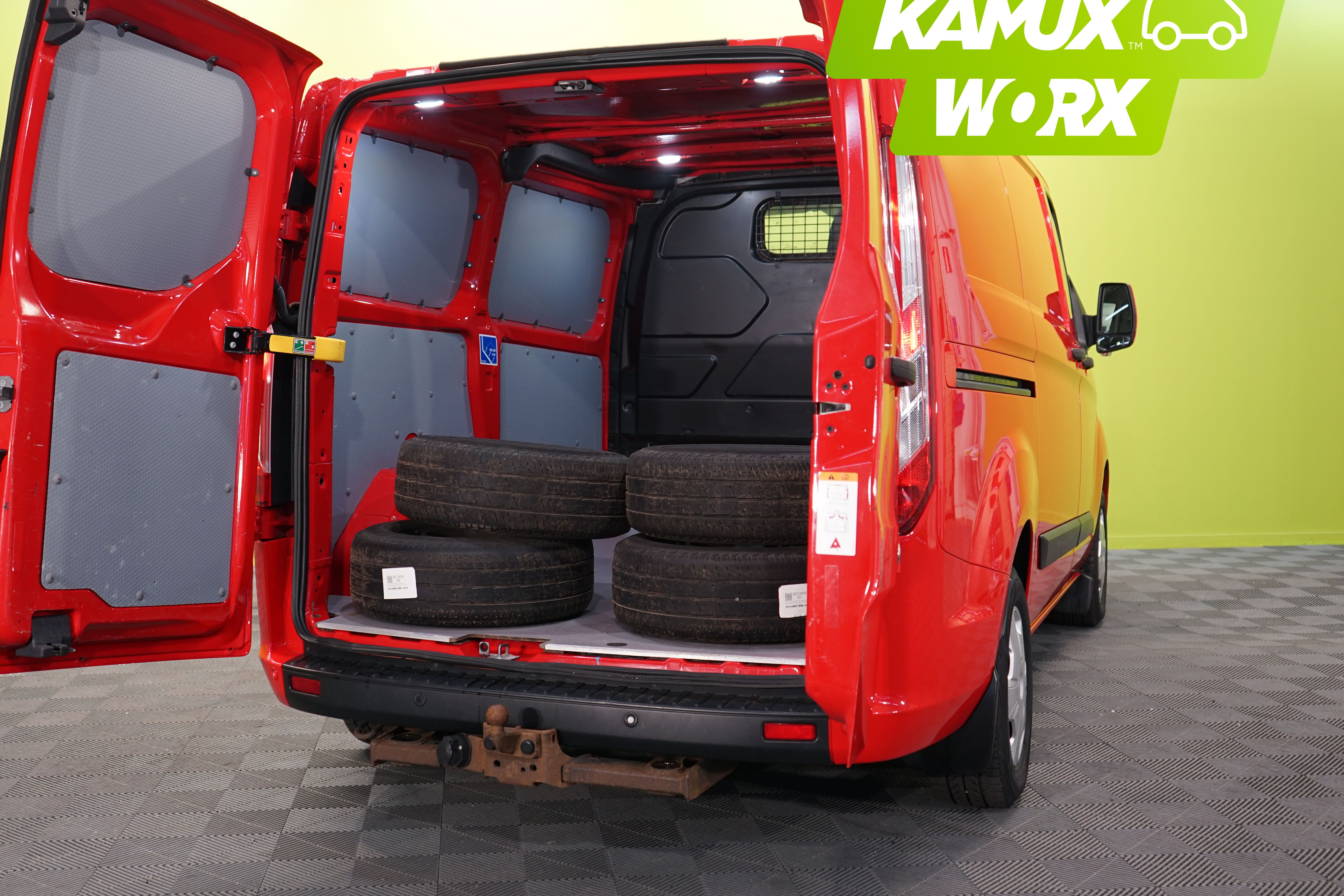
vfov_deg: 35.0
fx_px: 1419
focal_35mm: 38
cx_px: 608
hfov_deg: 50.6
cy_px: 410
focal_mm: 34
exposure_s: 1/30
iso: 400
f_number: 4
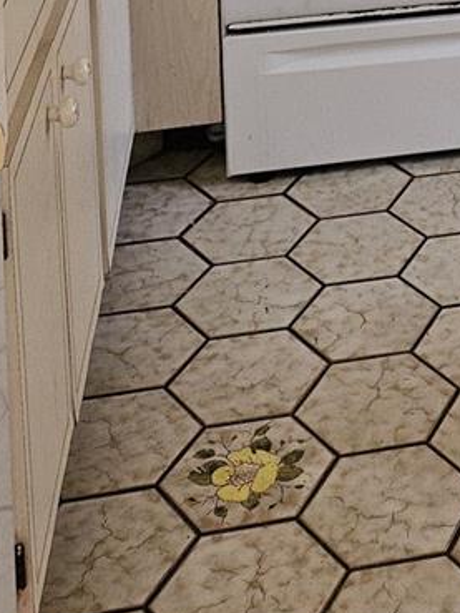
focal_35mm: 78
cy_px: -336
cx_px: 616
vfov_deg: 20.8
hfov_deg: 17.6
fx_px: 1381
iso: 80
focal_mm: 5
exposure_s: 1/60
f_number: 1.8
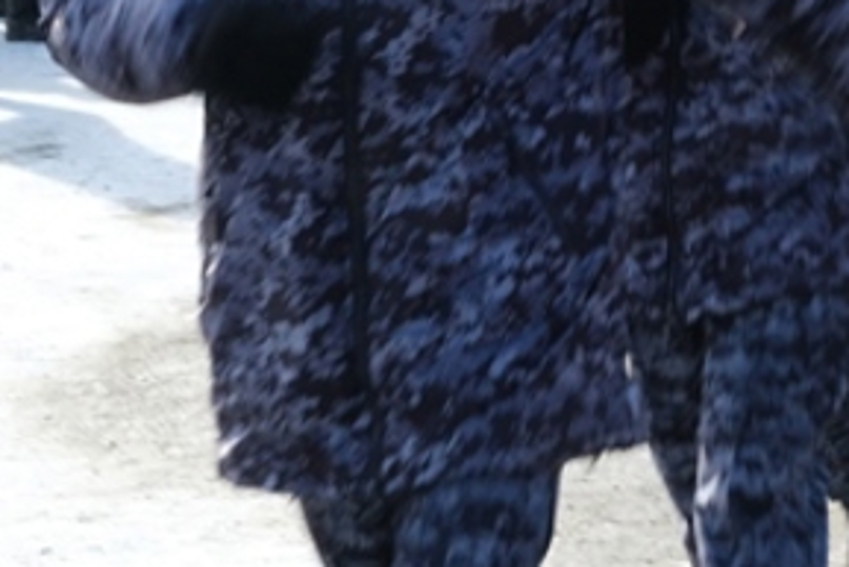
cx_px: 801
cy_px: 26
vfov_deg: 9.8
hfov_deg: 14.5
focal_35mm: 140
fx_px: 3303
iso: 640
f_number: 22
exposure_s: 1/52
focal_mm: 35.8
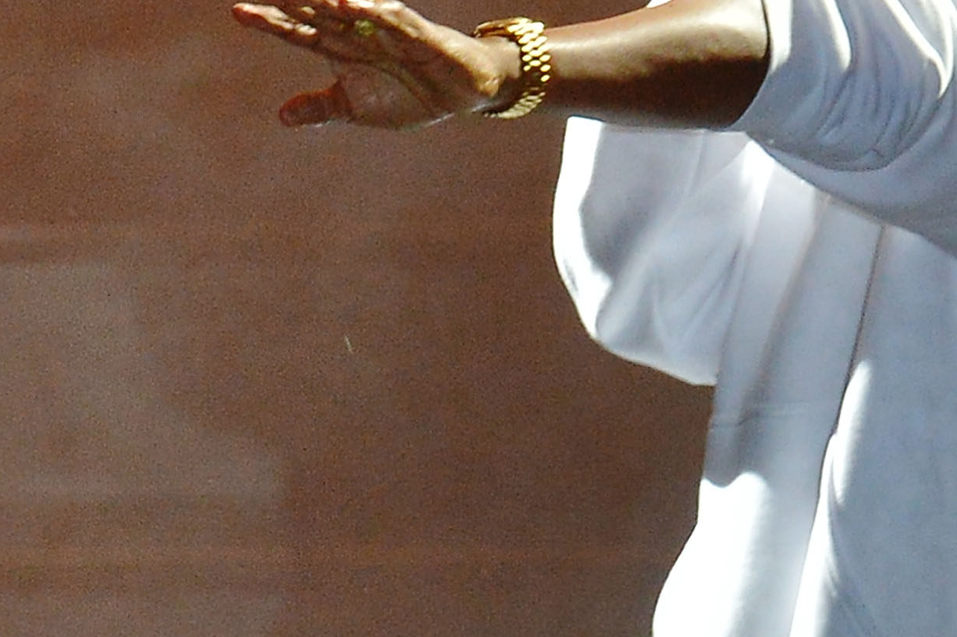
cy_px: 237
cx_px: 569
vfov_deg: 0.9
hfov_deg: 1.4
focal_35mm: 1459
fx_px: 38772
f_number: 5.6
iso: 1600
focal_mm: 600
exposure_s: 1/400
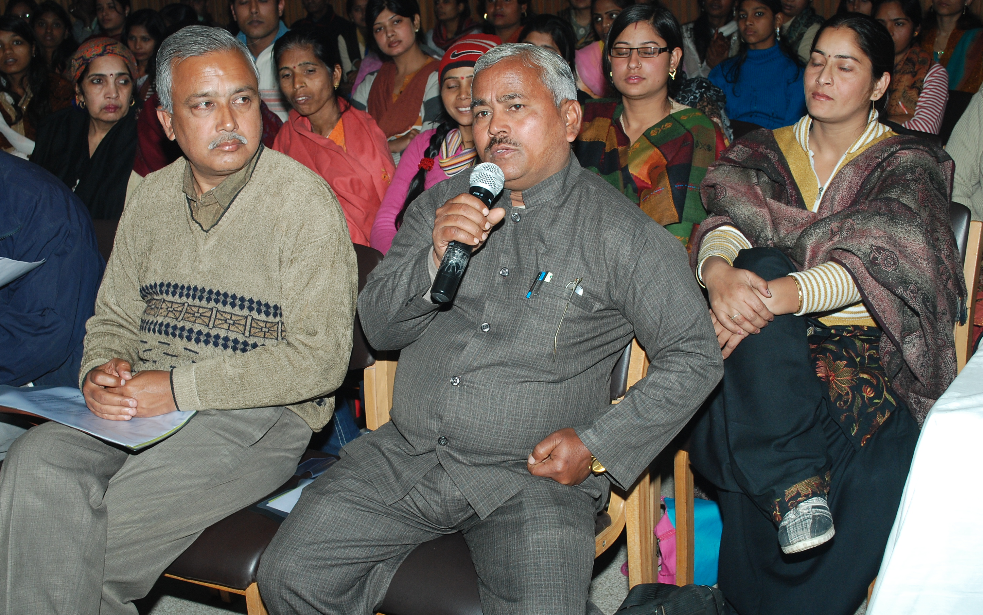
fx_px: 1232
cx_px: 491
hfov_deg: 43.5
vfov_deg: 28.0
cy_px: 289
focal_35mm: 46
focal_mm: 30
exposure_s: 1/200
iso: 400
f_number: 7.1
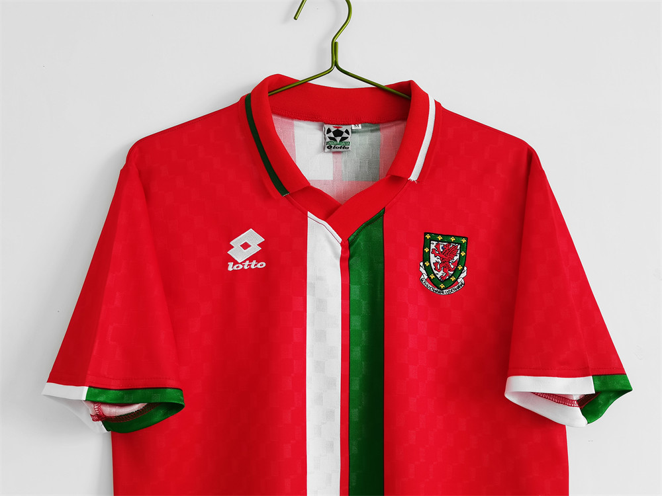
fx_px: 612
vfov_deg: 44.2
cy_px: 248
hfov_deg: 56.8
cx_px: 331
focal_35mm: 32
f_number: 1.8
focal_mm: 5.58
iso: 160
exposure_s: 1/50
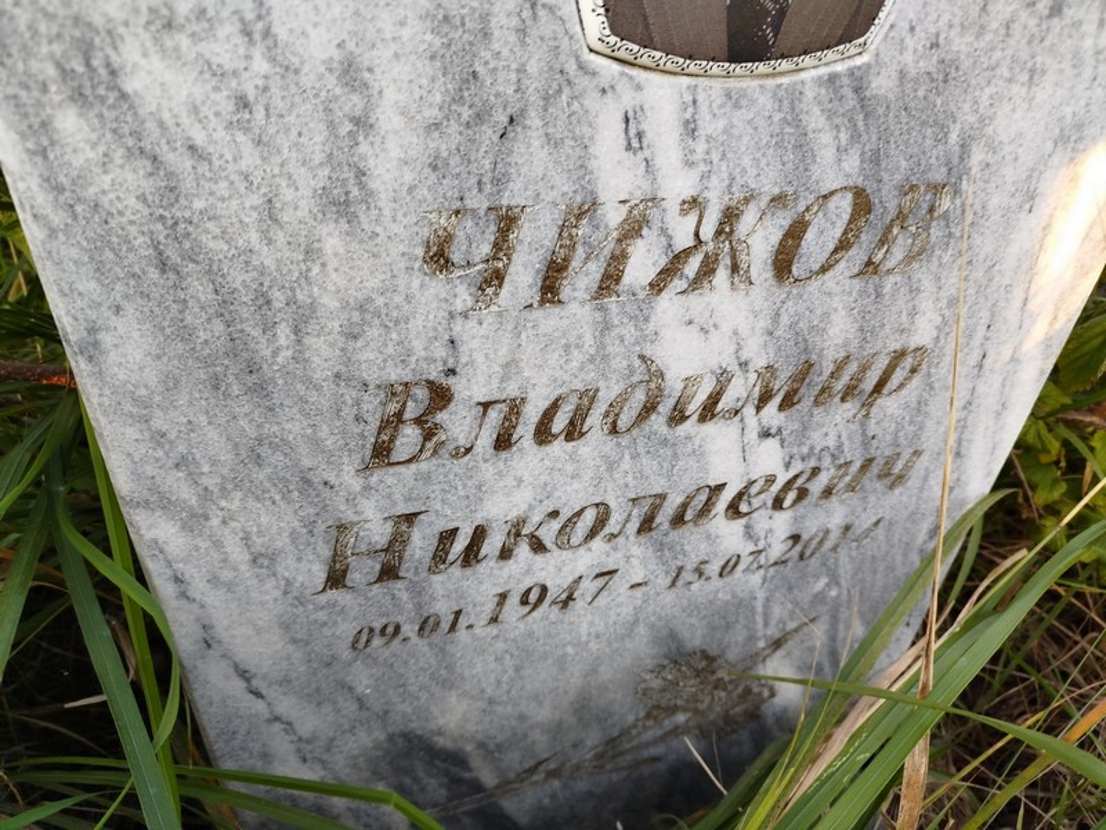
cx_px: 553
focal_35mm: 24
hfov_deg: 71.6
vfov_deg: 56.8
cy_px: 415
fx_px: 767
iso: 100
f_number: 1.7
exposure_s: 1/50
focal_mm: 5.31
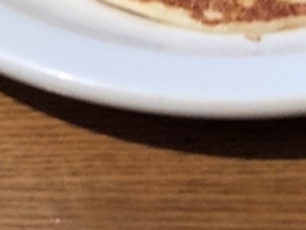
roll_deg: -0.5
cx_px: 177
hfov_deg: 9.1
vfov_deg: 6.6
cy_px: -236
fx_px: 1918
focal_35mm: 217
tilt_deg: -40.0
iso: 40
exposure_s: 1/50
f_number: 2.4
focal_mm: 6
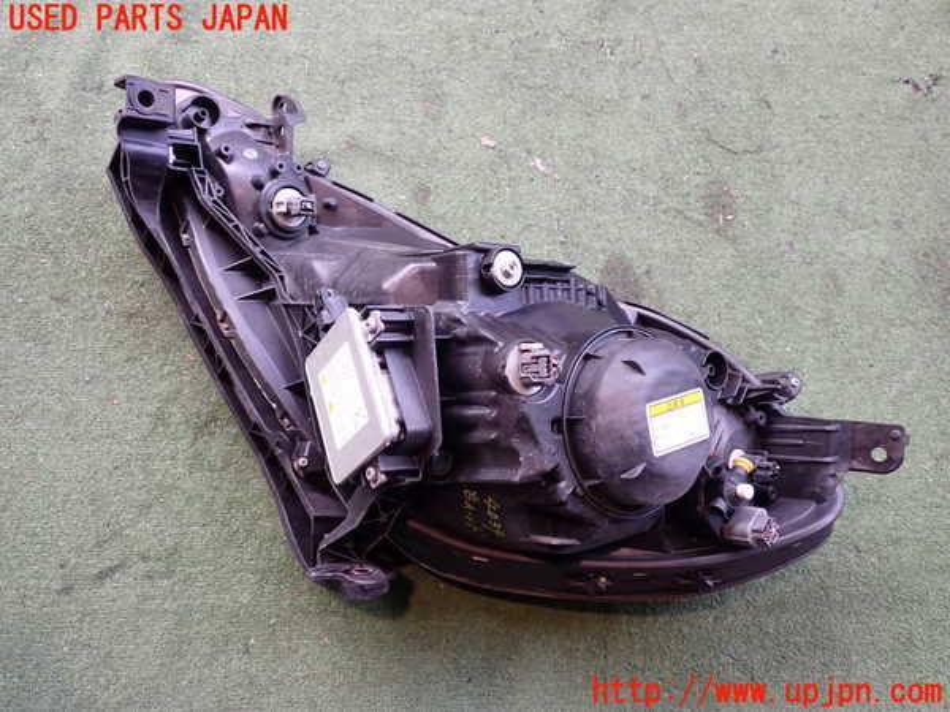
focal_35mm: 30
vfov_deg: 46.8
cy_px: 356
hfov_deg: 60.0
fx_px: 823
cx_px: 475
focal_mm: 5.4
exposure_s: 1/50
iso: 200
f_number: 2.3
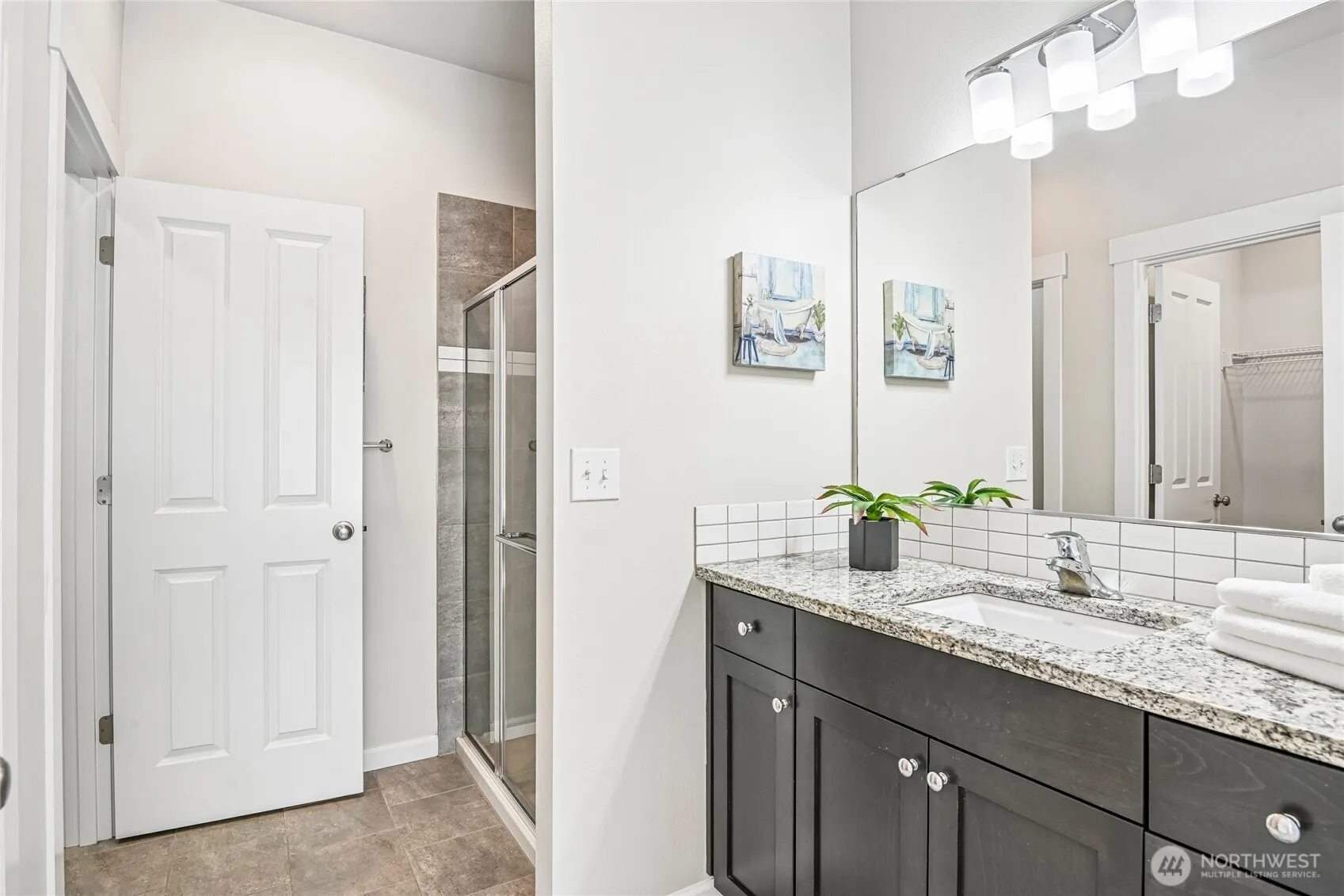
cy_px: 448
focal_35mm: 18
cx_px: 672
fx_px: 672
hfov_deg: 90.0
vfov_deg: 67.4
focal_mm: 18
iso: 400
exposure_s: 1/25
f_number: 8
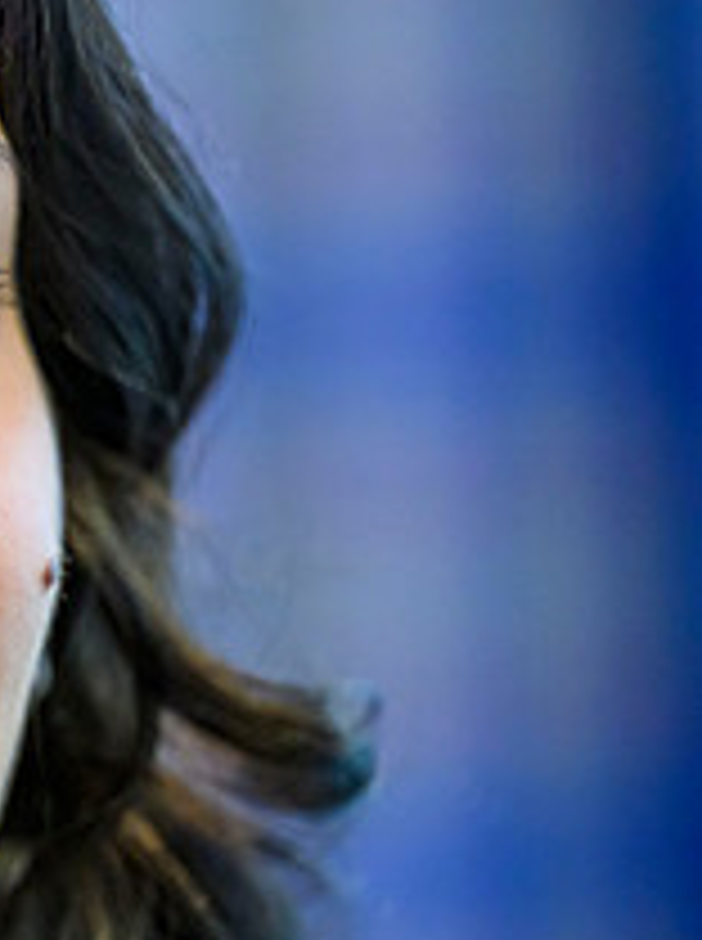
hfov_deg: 2.8
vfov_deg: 3.7
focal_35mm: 535
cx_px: -594
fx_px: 14511
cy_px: 434
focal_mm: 200
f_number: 3.2
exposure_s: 1/250
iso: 3200
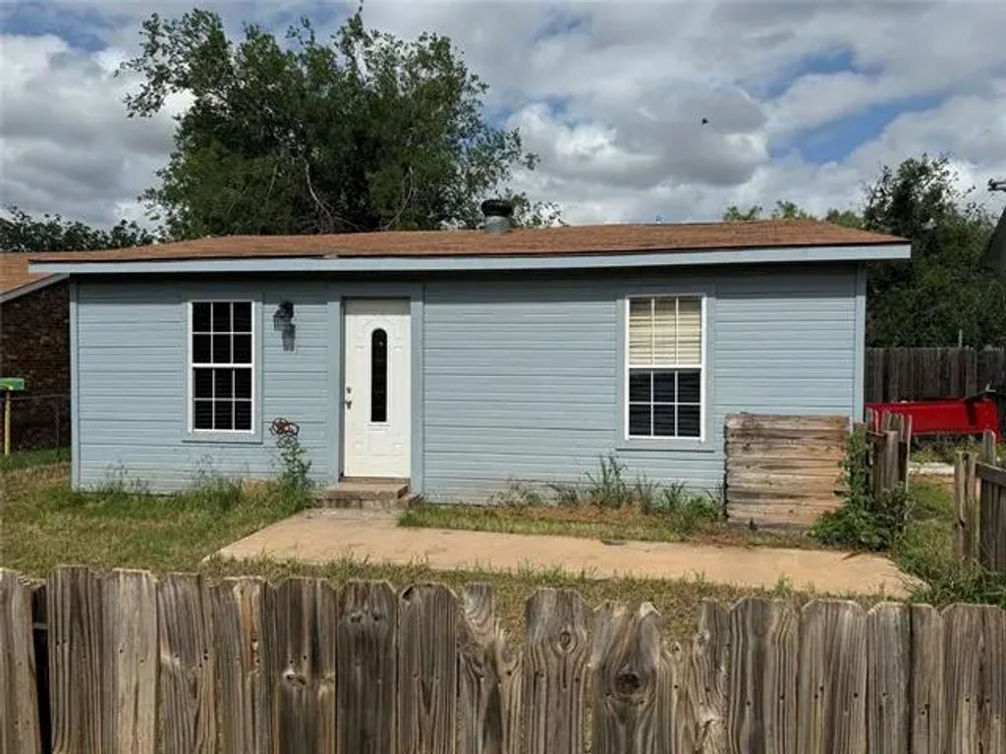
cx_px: 503
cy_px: 377
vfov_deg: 56.8
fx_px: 697
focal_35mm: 24
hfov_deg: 71.6
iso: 80
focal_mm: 6.76
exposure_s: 1/9009
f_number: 1.78
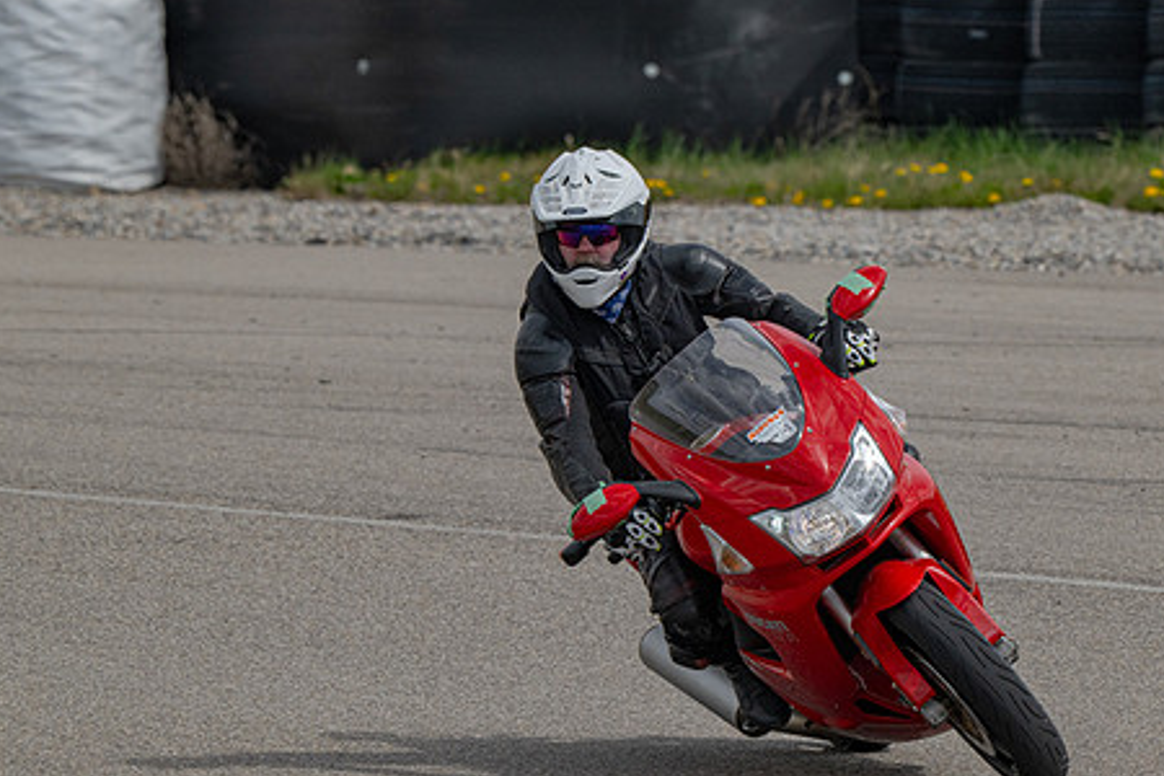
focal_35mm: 774
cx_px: 729
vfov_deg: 1.8
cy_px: 493
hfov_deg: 2.7
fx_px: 25024
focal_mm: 600
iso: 1000
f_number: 13
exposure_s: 1/1600
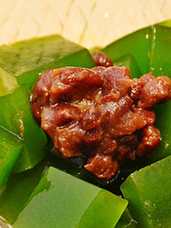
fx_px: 1158
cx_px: 95
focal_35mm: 176
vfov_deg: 11.2
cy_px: 129
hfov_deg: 8.4
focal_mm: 50
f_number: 5.6
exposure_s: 1/60
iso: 800
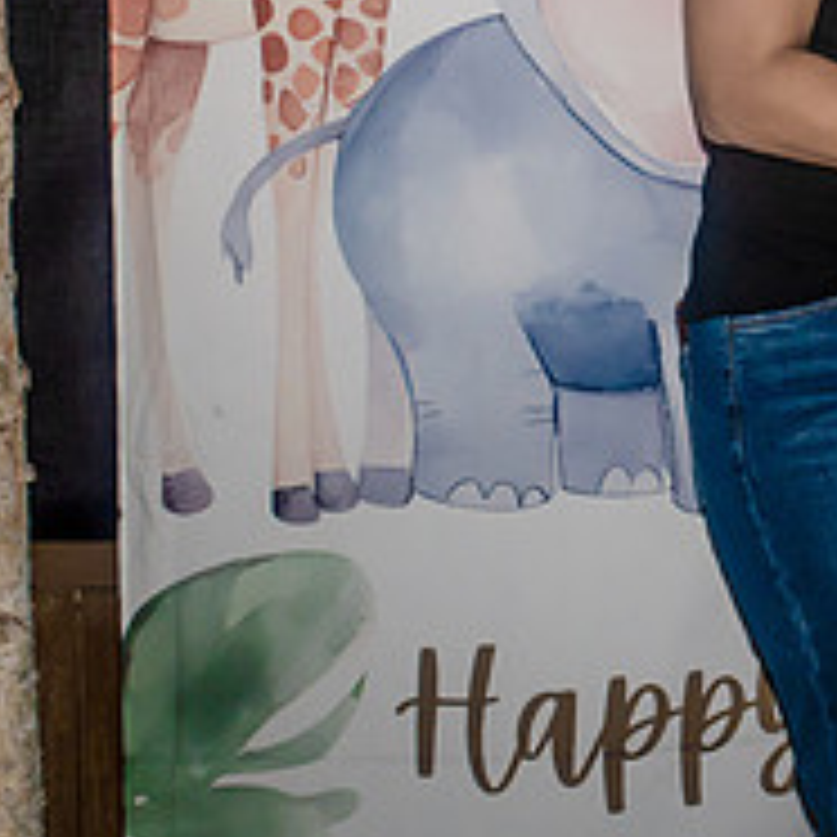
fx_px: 6155
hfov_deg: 7.6
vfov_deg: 7.8
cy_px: 49
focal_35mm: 225
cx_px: 1245
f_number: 3.5
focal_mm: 71
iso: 2000
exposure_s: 1/200
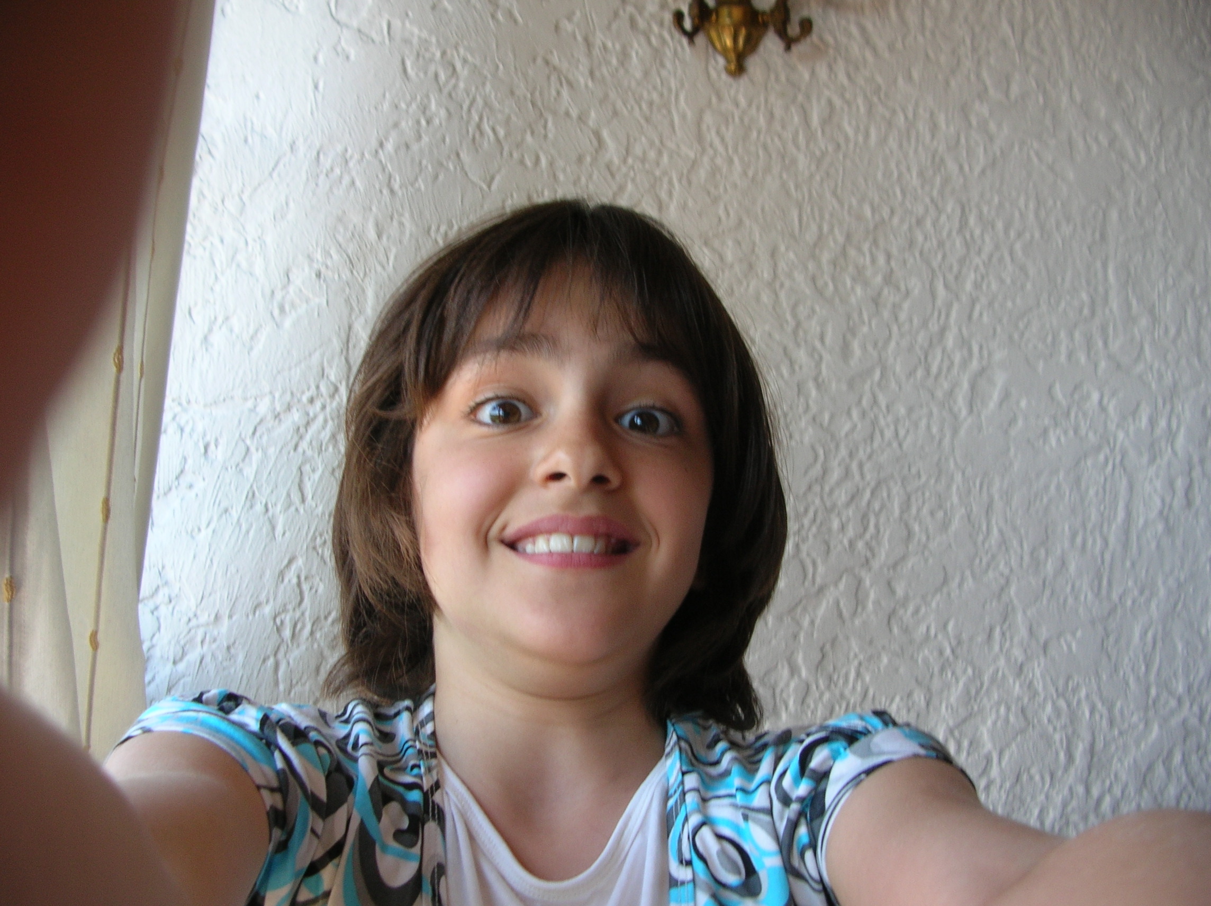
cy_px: 453
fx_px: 1223
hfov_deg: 52.7
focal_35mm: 35
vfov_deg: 40.6
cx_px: 606
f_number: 2.8
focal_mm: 5.8
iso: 50
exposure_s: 1/63.4
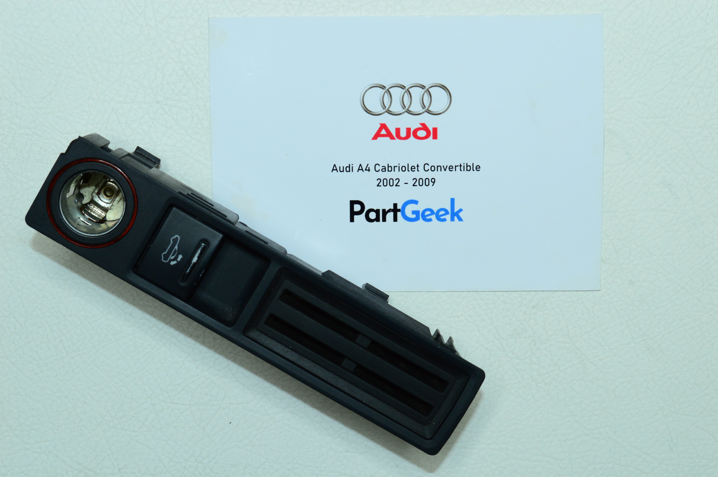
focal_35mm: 63
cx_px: 359
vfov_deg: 21.5
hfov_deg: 31.9
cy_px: 238
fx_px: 1255
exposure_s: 1/40
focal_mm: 42
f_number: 10
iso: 450
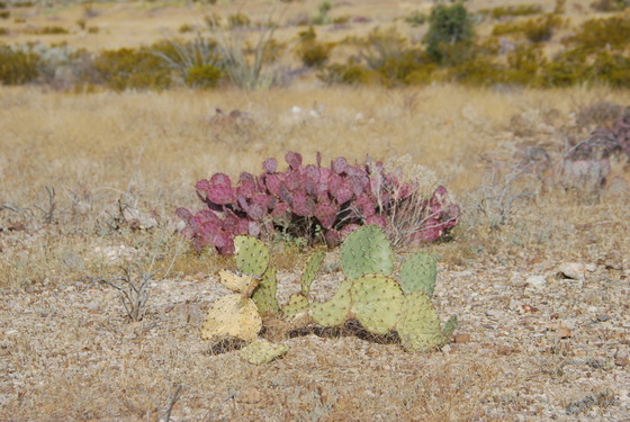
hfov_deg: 14.4
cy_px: 211
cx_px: 315
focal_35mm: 142
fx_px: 2497
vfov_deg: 9.7
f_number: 5.6
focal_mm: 95
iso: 100
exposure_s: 1/500
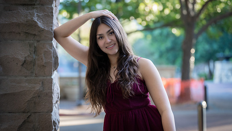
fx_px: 609
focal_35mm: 99
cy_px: 62
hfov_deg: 21.6
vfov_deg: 12.2
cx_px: 116
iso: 800
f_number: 2.8
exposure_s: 1/320
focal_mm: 90
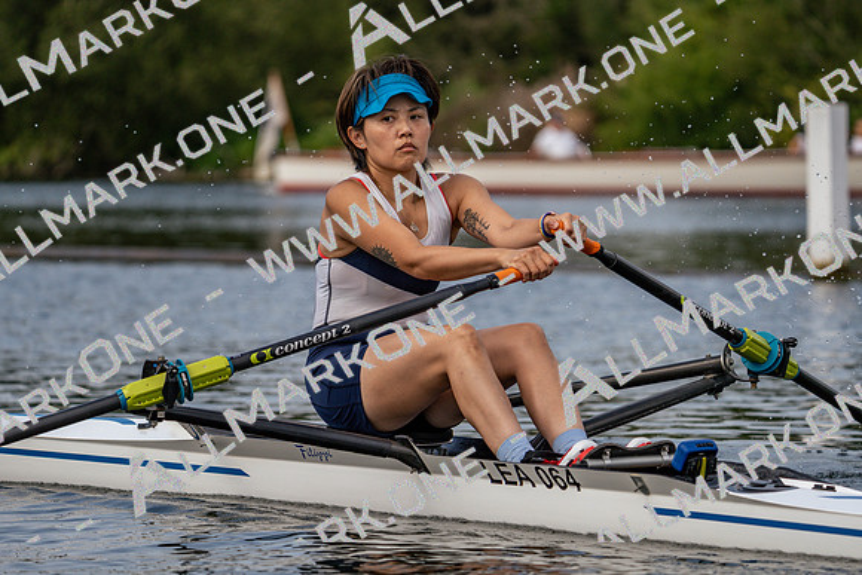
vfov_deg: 5.8
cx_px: 431
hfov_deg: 8.6
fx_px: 5724
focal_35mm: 239
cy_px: 288
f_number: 5.6
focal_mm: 239
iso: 250
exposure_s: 1/1600
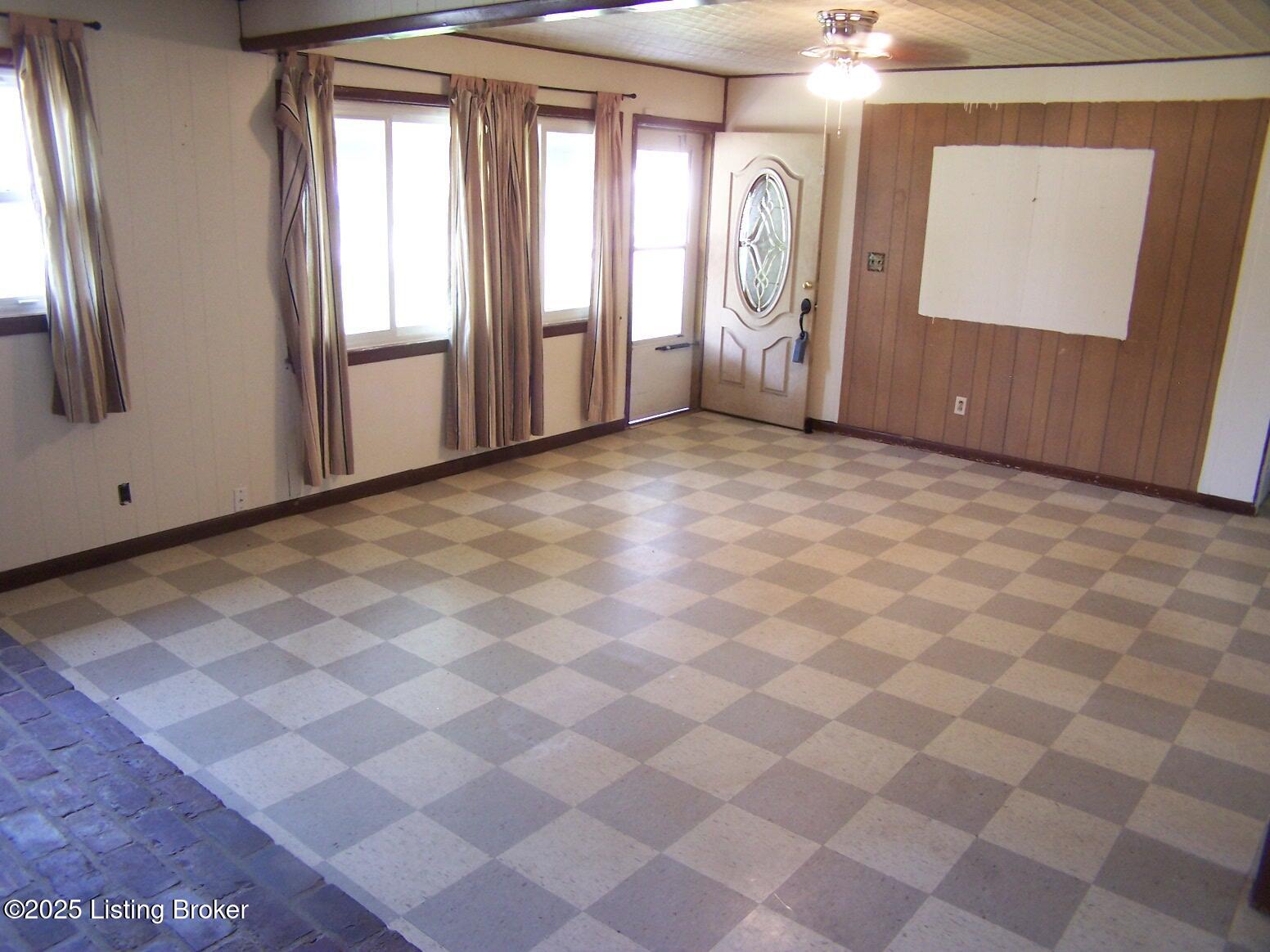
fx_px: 1394
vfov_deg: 37.7
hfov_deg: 49.0
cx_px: 635
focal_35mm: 38
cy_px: 476
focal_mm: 6.3
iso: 140
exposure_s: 1/10
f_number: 2.8
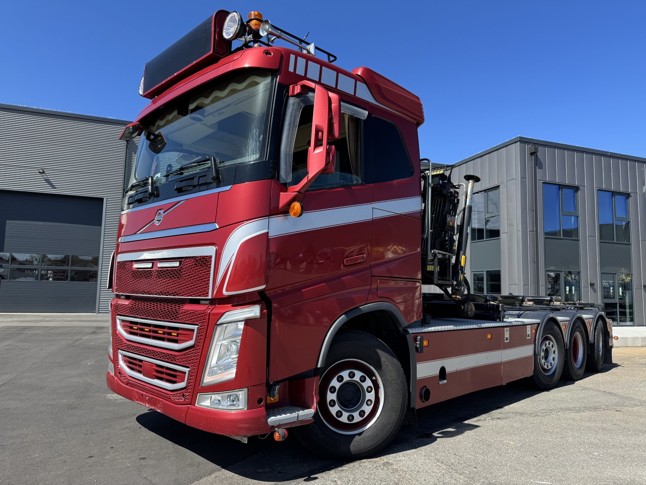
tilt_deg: +5.6
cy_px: 242
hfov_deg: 71.6
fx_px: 448
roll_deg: -0.6
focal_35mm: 24
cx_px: 323
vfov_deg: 56.8
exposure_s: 1/1923
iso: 80
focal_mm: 6.76
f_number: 1.78
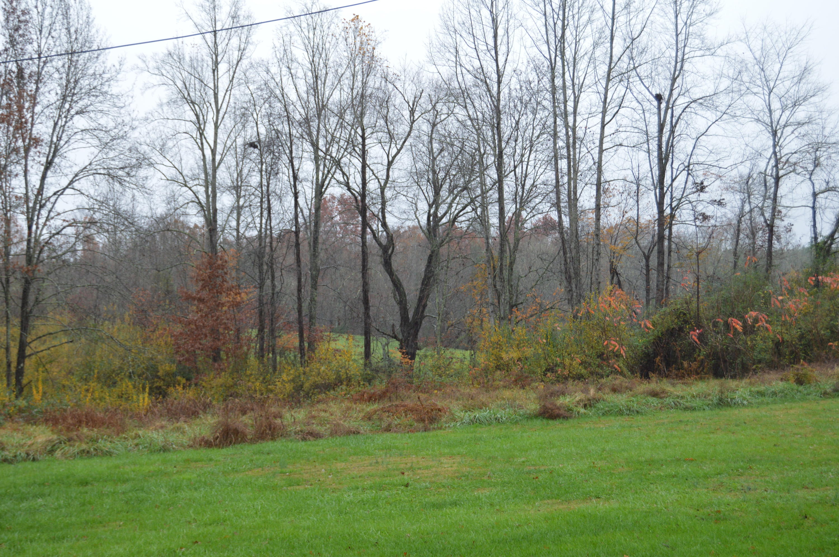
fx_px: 1222
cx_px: 420
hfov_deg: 37.9
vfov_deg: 25.7
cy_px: 278
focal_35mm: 52
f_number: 5.6
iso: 400
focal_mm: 35
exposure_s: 1/125
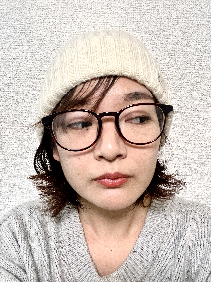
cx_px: 106
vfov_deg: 60.0
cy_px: 141
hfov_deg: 46.8
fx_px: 244
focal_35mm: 30
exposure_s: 1/59
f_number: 2.2
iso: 200
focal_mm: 2.71
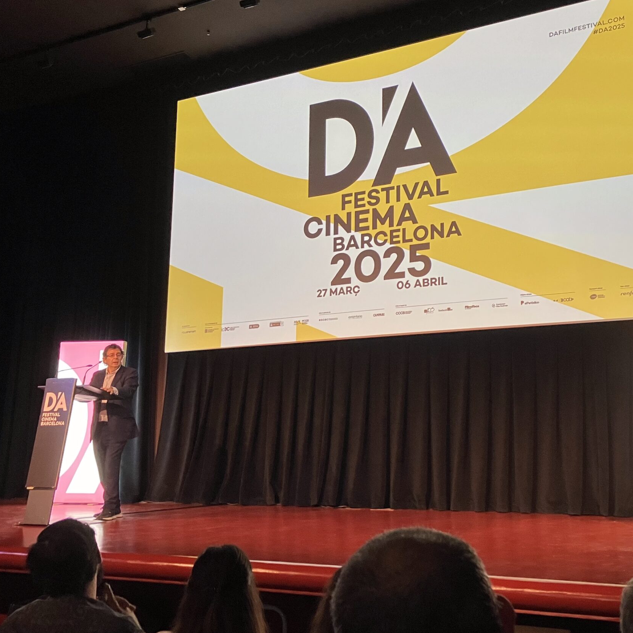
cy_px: 322
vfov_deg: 43.9
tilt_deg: +10.8
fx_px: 786
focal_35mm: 38
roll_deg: +0.1
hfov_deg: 43.5
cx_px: 396
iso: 125
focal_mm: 3.99
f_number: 1.8
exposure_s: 1/60
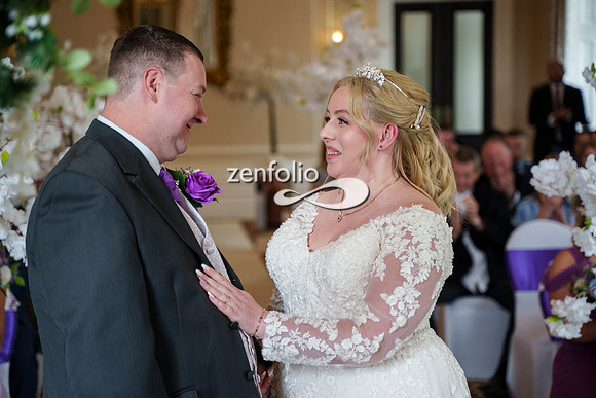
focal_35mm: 78
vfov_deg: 17.4
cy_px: 199
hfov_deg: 25.9
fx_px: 1298
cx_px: 298
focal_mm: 75
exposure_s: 1/500
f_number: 2.8
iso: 1600
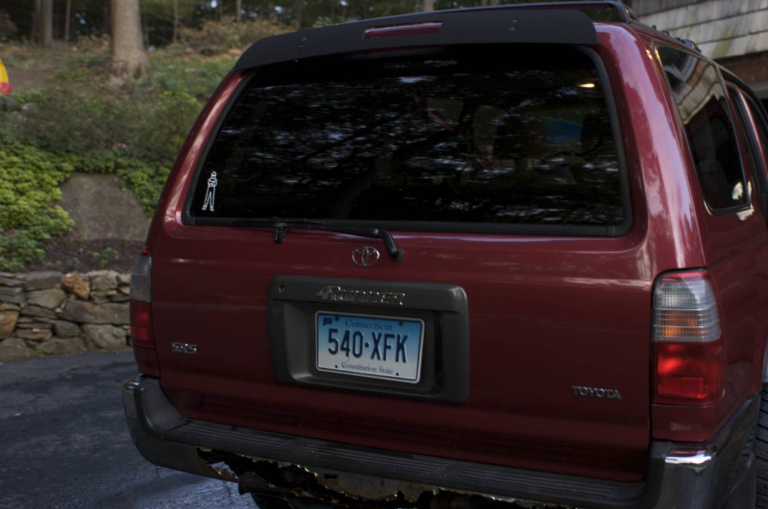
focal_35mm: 42
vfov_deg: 31.8
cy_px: 254
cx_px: 384
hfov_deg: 46.5
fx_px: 894
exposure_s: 1/15
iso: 200
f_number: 2.8
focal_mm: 28
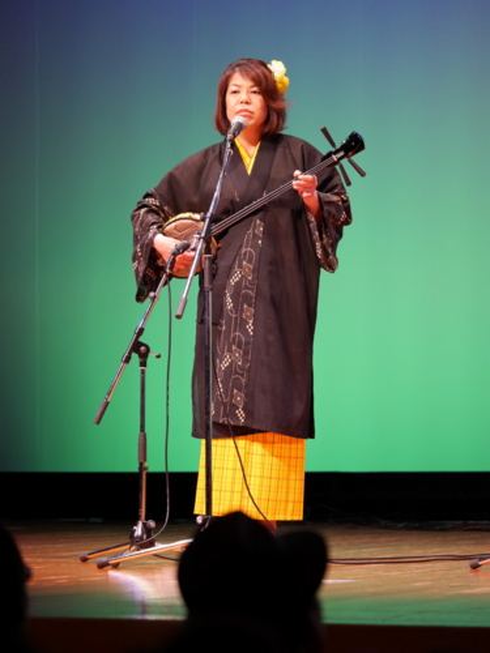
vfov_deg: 11.6
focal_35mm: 170
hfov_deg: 8.7
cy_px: 326
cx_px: 245
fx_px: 3209
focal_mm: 85
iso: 1000
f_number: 2.8
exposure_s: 1/200
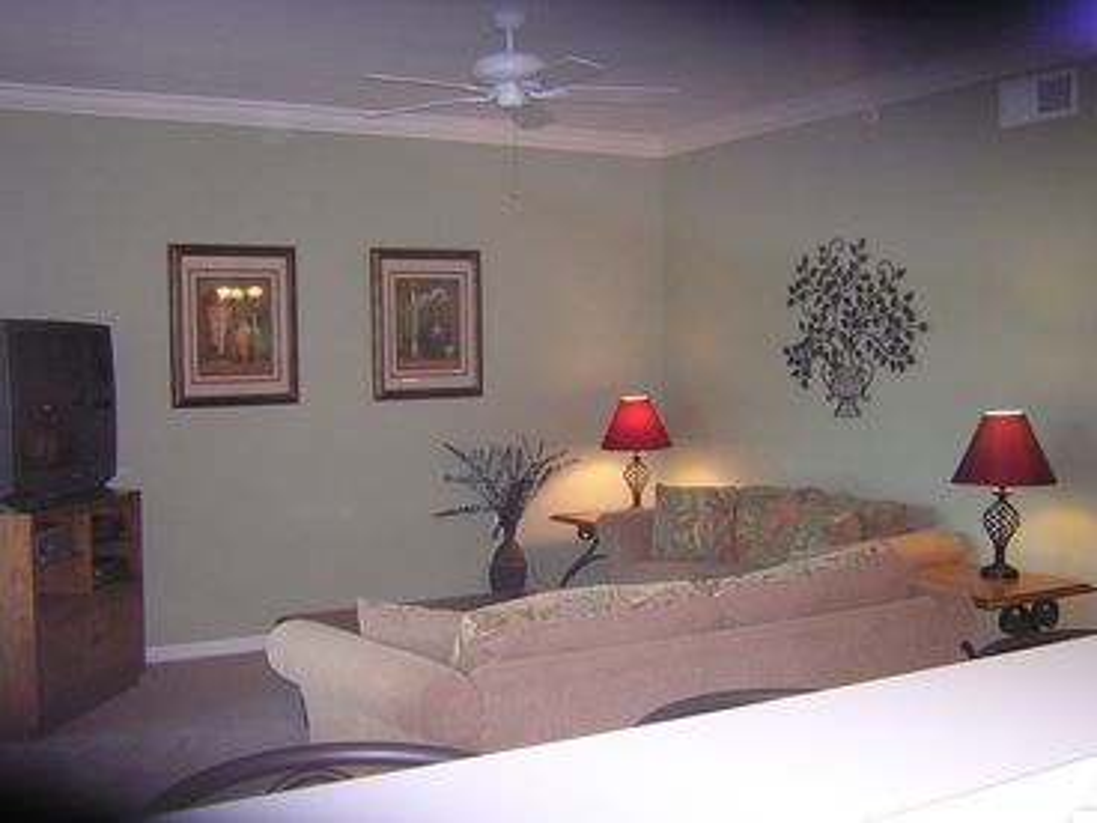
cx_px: 548
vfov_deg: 39.7
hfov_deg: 51.4
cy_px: 412
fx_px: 1141
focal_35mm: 36
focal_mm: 4.7
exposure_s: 1/60.1
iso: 400
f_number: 2.6
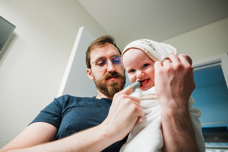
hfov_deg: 73.8
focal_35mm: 24
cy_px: 76
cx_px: 114
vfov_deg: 53.1
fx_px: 152
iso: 2000
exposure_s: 1/640
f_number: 2.8
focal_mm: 24
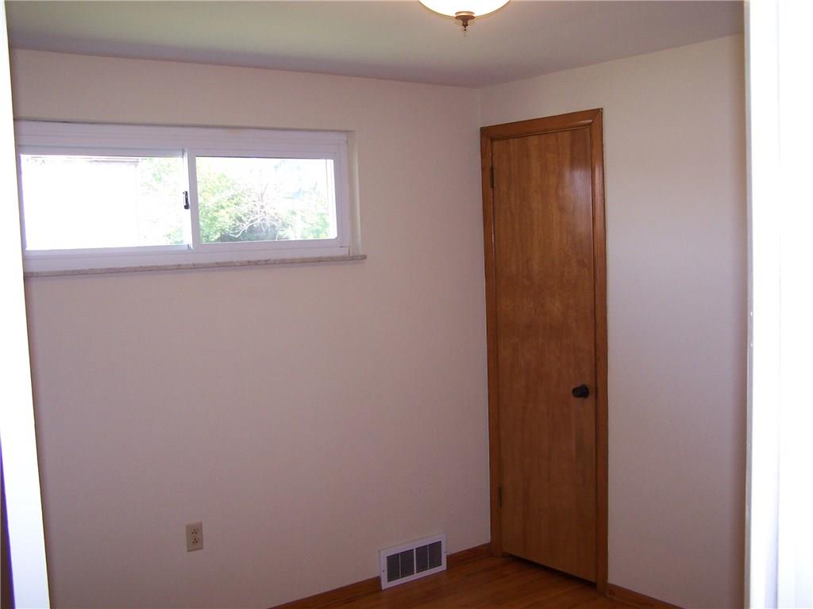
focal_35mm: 38
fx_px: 892
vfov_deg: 37.7
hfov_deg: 49.0
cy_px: 304
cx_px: 406
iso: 140
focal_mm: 6.3
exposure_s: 1/60
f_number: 2.8
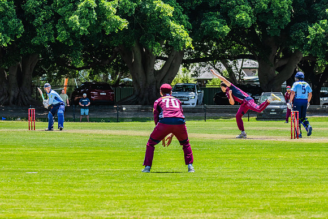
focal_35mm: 272
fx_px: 2482
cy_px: 116
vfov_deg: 5.0
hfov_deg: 7.6
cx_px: 142
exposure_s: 1/1000
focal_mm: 240
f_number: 11
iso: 800
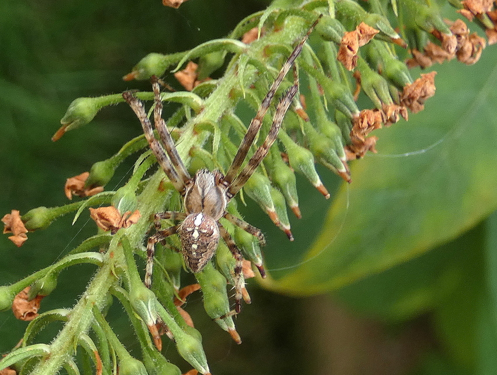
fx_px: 618
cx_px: 248
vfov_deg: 33.7
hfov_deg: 43.8
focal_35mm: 43
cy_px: 188
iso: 80
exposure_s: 1/100
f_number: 3.7
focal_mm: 7.8
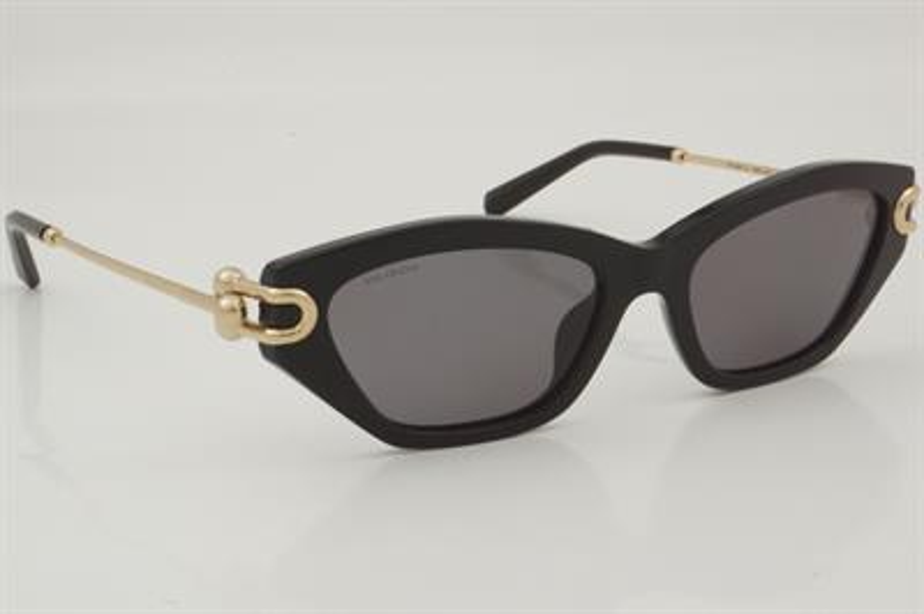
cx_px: 462
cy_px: 307
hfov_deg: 27.0
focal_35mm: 75
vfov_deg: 18.2
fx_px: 1923
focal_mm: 50
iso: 100
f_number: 32
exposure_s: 1/3
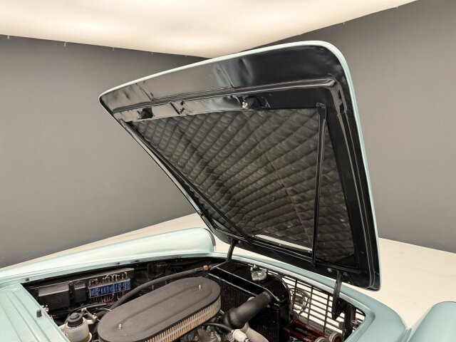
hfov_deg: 71.6
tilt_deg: -4.4
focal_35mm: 24
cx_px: 228
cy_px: 171
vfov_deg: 56.8
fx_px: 316
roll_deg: +2.7
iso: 250
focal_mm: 6.76
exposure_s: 1/49
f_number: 1.78
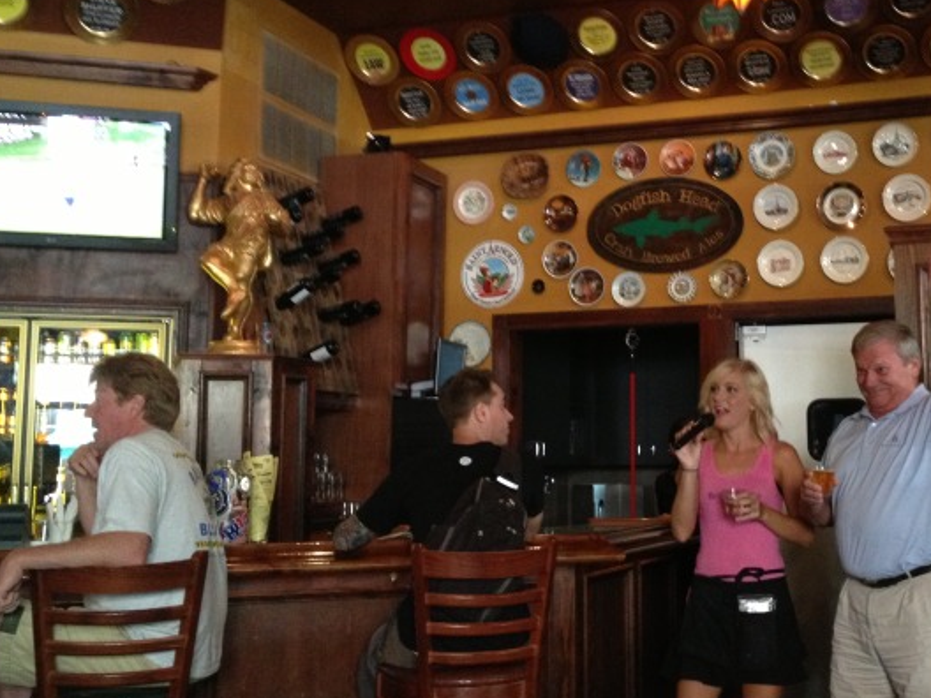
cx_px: 654
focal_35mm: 53
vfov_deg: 27.5
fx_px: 1425
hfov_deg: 35.6
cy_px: 308
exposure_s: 1/20
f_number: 2.4
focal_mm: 4.28
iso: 320
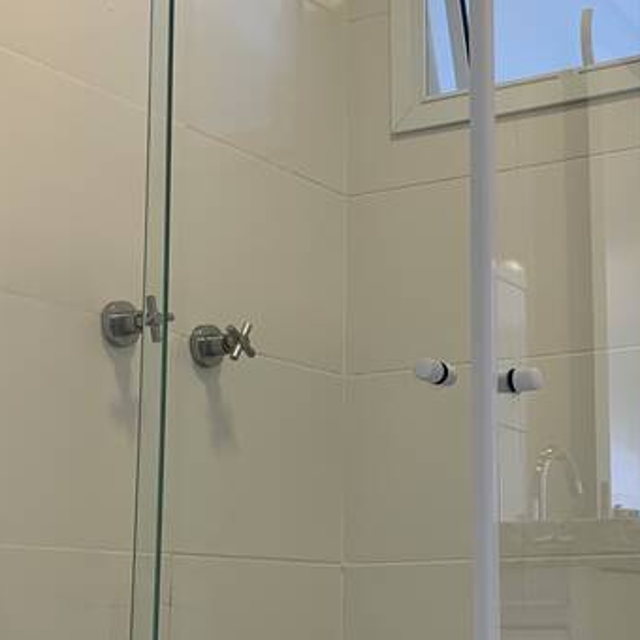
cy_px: 350
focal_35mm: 73
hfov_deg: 23.4
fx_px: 1527
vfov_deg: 23.7
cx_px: 486
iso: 80
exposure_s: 1/121
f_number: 1.8
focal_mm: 4.25
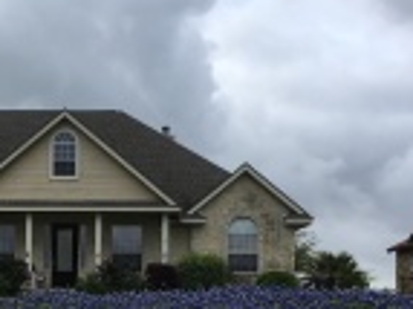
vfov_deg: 19.2
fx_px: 882
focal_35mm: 74
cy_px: 323
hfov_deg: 25.5
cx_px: 43
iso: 25
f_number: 2.2
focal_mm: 4.15
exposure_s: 1/818
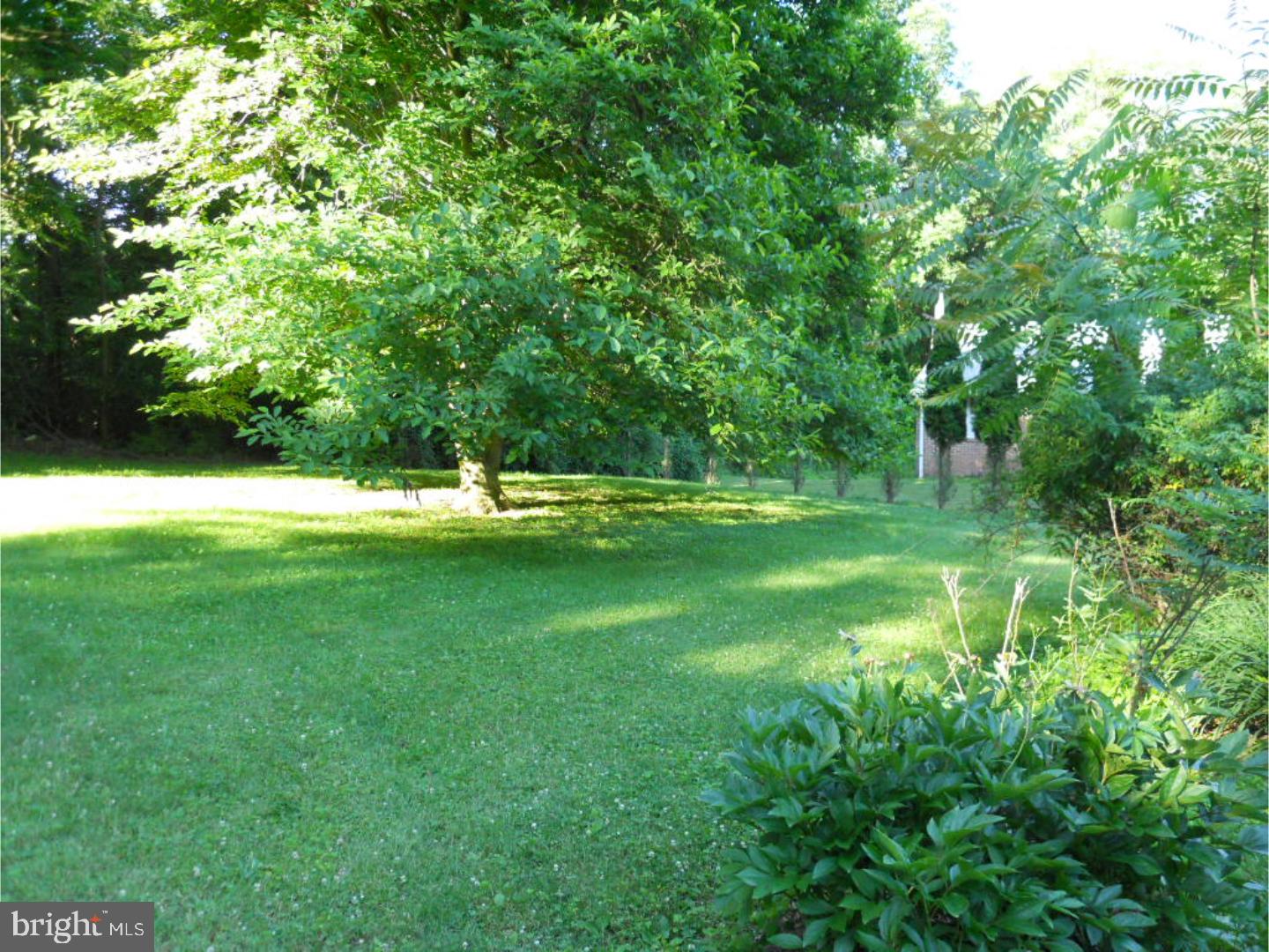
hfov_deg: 63.4
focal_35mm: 28
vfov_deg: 49.7
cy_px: 476
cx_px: 634
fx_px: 1026
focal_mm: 5
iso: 400
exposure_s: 1/250
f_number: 2.7
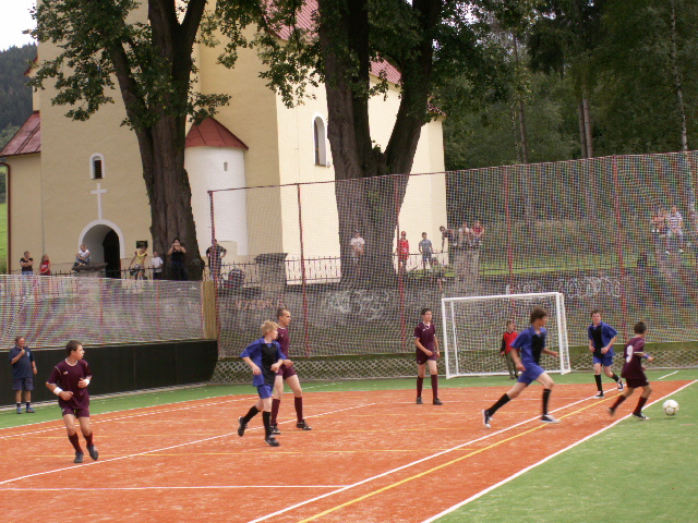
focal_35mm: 64
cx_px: 349
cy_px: 262
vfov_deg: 22.9
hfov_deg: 30.3
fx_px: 1291
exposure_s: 1/125
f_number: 6.3
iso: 50
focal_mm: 10.64
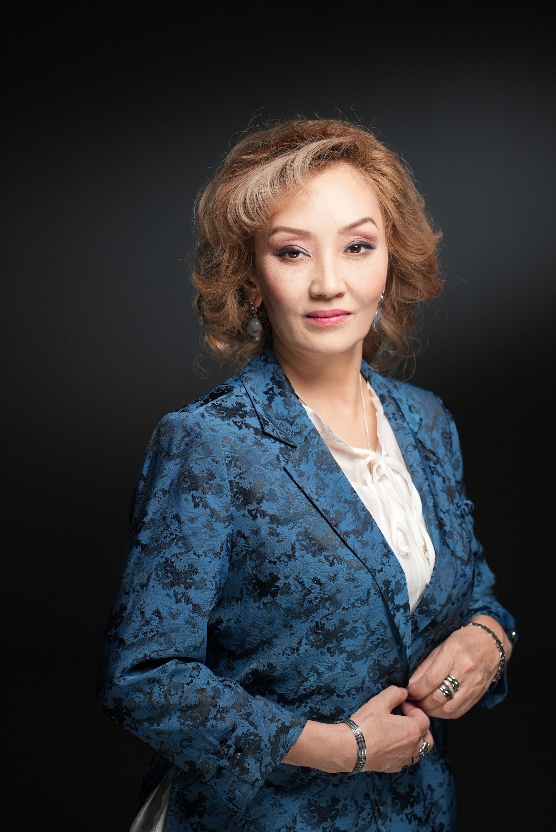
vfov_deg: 23.9
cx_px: 278
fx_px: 1966
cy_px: 416
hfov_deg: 16.1
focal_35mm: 85
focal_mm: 85
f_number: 5
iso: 1000
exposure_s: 1/200
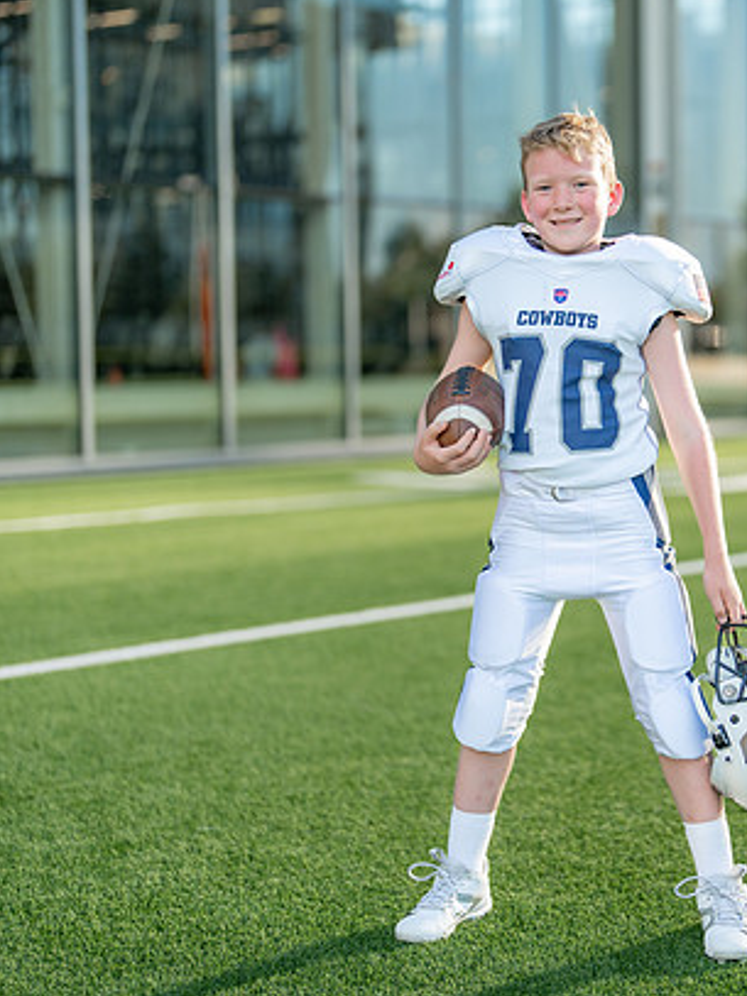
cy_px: 488
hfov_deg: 19.1
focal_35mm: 76
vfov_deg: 25.7
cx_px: 639
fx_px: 2188
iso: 100
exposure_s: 1/3200
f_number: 1.2
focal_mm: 50
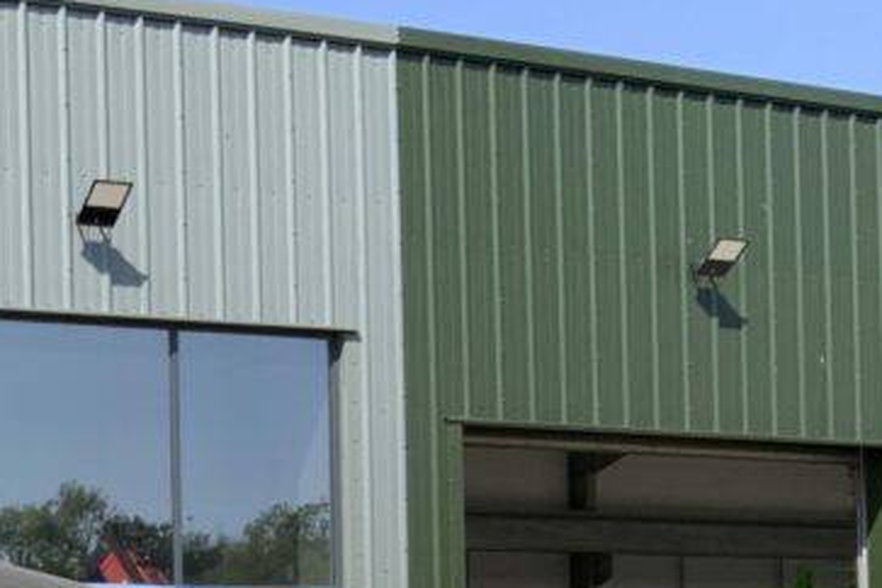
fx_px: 2082
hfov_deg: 21.2
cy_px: 848
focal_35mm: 85
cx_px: -330
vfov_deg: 15.0
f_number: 1.8
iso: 16
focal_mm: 3
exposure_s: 1/1035
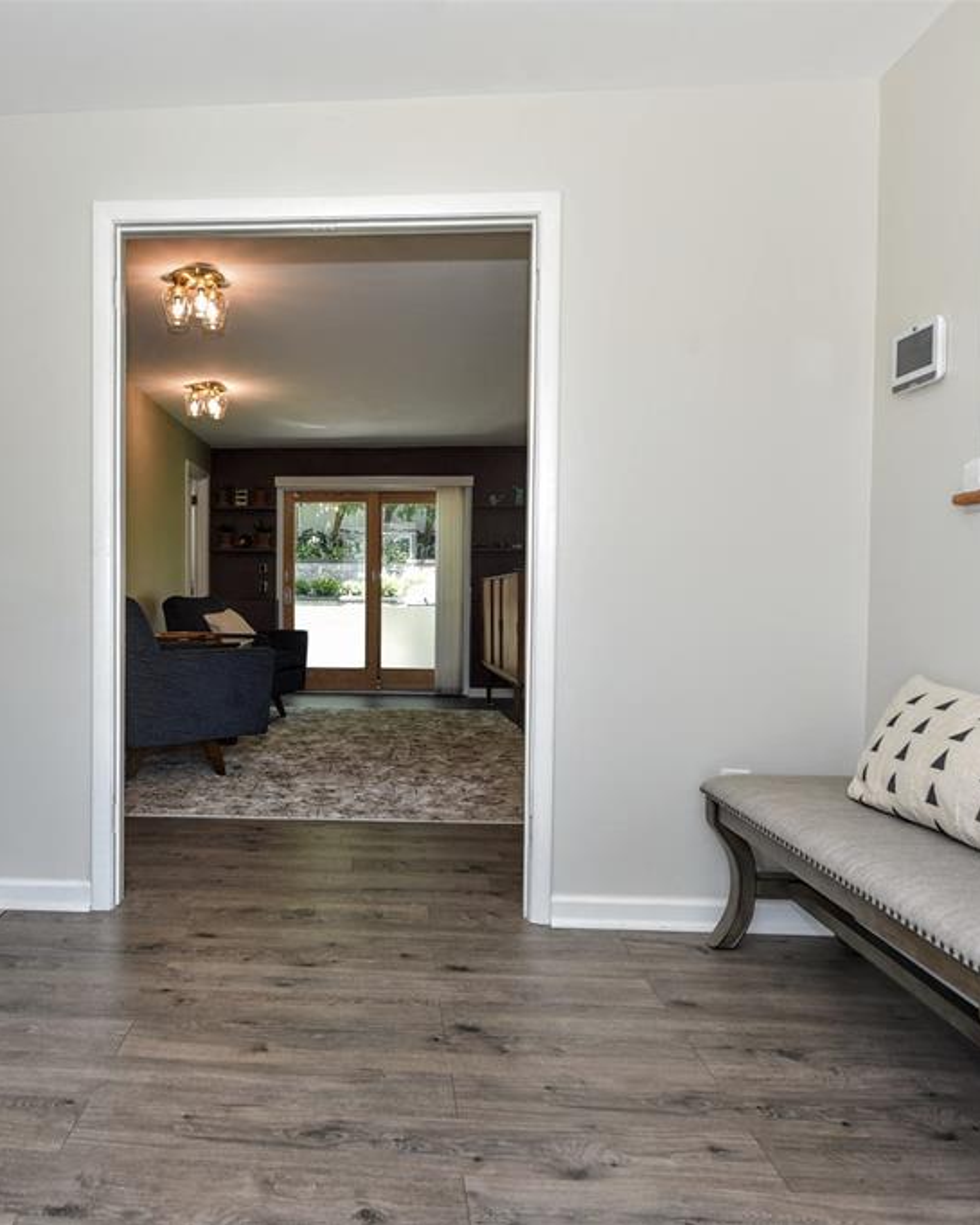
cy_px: 612
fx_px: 870
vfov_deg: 70.3
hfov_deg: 57.2
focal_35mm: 24
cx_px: 311
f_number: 5.6
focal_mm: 17
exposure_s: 1/125
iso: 500
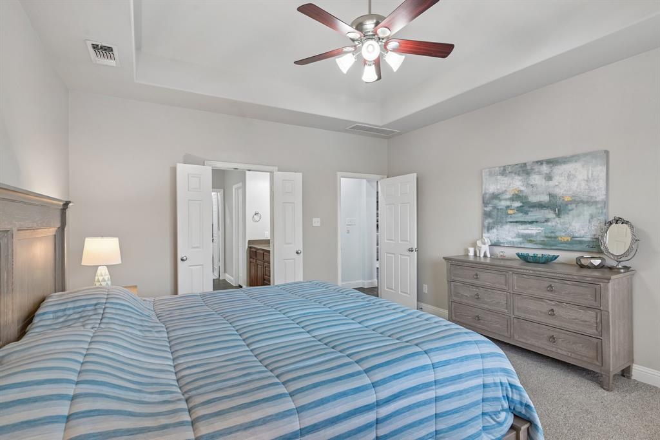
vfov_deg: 67.3
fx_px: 330
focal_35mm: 18
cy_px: 220
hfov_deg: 90.0
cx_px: 330
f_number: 8
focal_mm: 18
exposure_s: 1/13
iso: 400
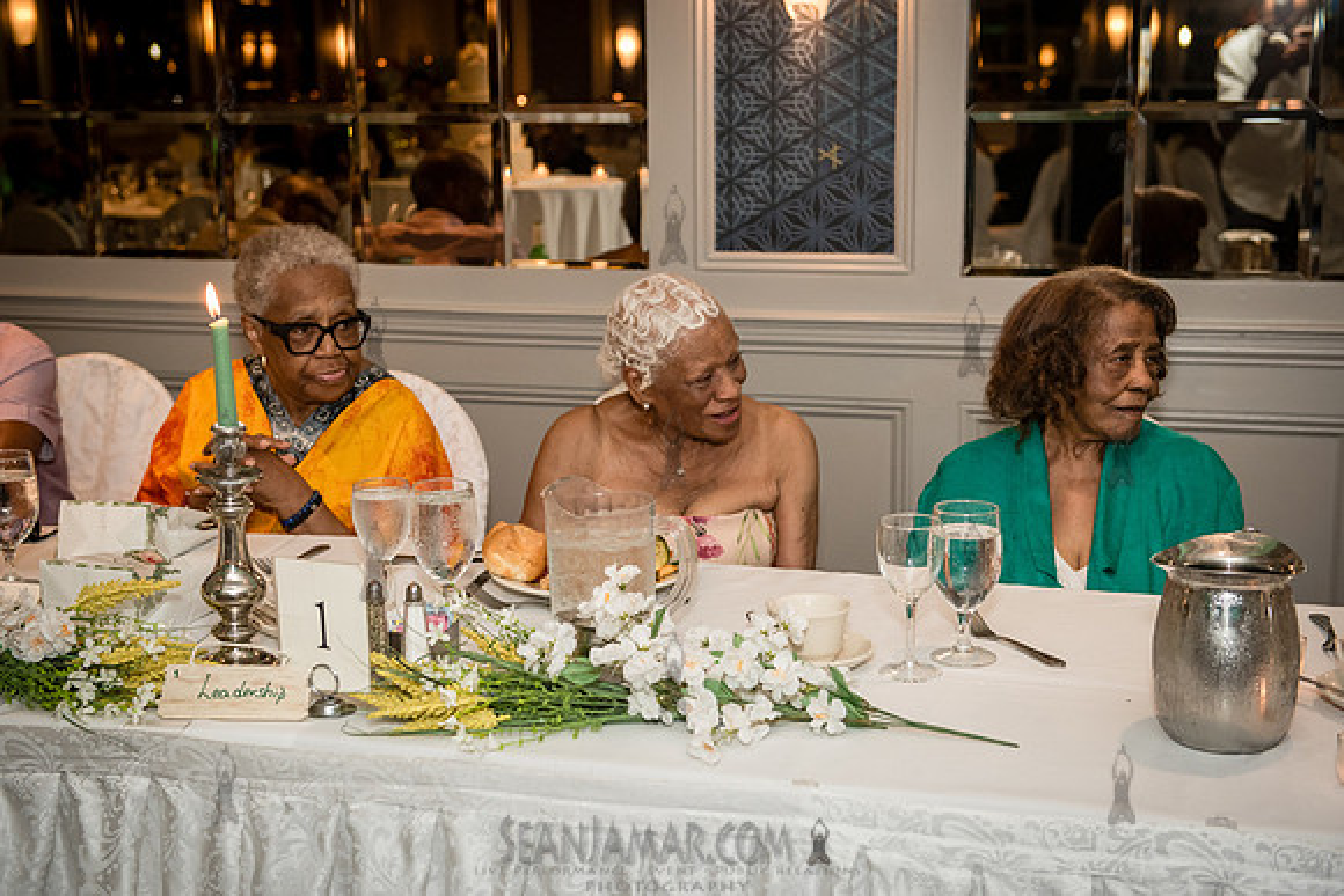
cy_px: 448
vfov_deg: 26.5
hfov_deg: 38.9
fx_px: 1902
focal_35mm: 51
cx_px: 672
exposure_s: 1/200
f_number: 3.5
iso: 1600
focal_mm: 50
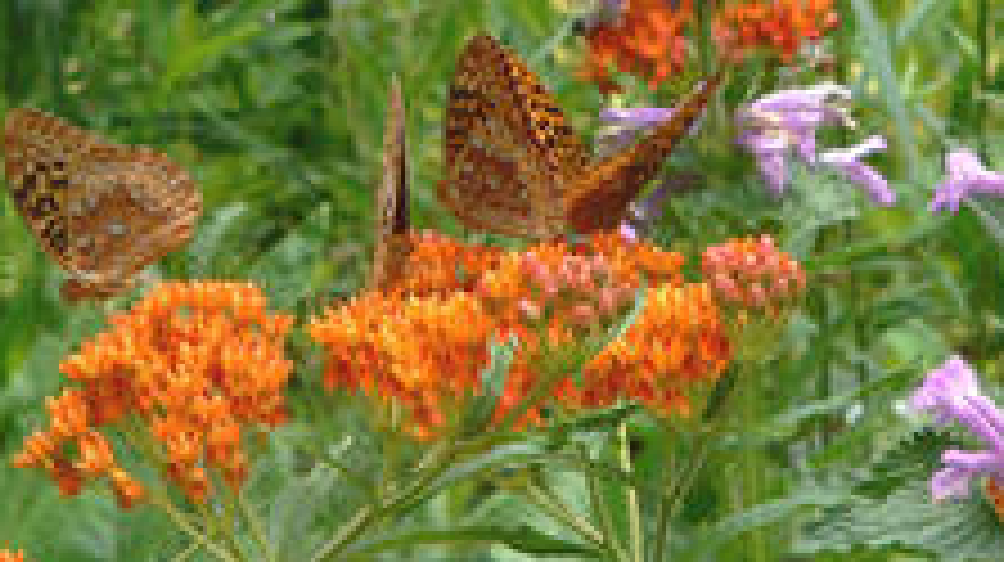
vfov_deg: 3.8
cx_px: 617
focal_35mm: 316
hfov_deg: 6.8
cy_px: 274
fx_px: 8406
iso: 80
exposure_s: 1/250
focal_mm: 24.5
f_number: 4
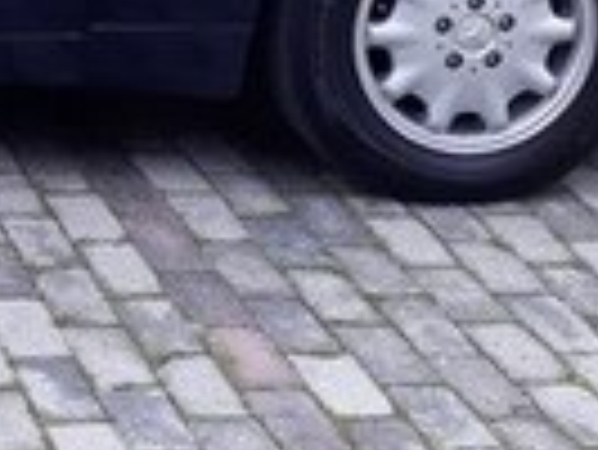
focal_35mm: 134
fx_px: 2317
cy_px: -308
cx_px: -481
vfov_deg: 10.5
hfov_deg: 13.2
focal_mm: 3.6
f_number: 1.9
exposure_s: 1/197
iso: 40
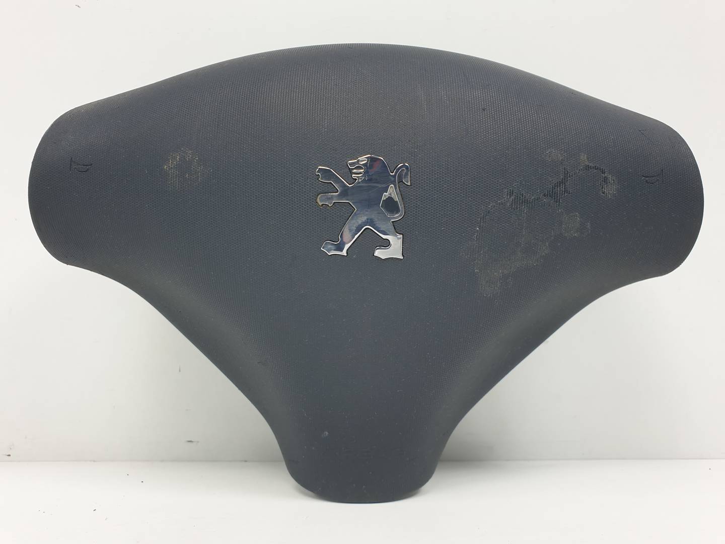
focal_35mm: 26
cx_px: 362
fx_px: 545
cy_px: 272
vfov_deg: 53.1
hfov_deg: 67.3
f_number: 2.4
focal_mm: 4.3
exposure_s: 1/124
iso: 50
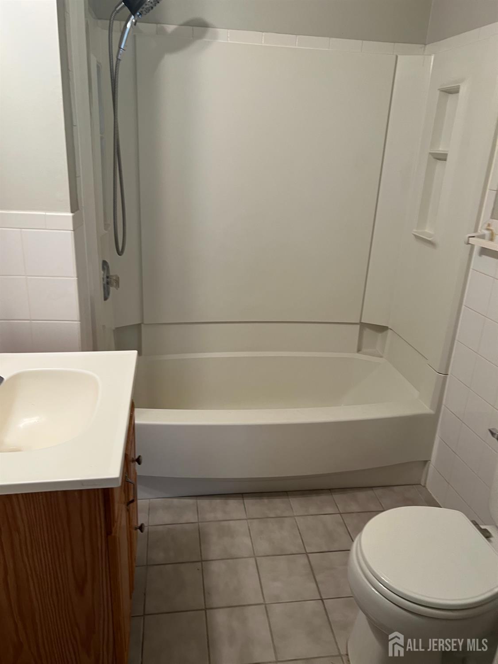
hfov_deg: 53.1
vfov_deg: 67.3
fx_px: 499
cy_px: 332
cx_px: 249
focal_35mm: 26
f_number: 1.5
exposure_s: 1/60
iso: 100
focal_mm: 5.7
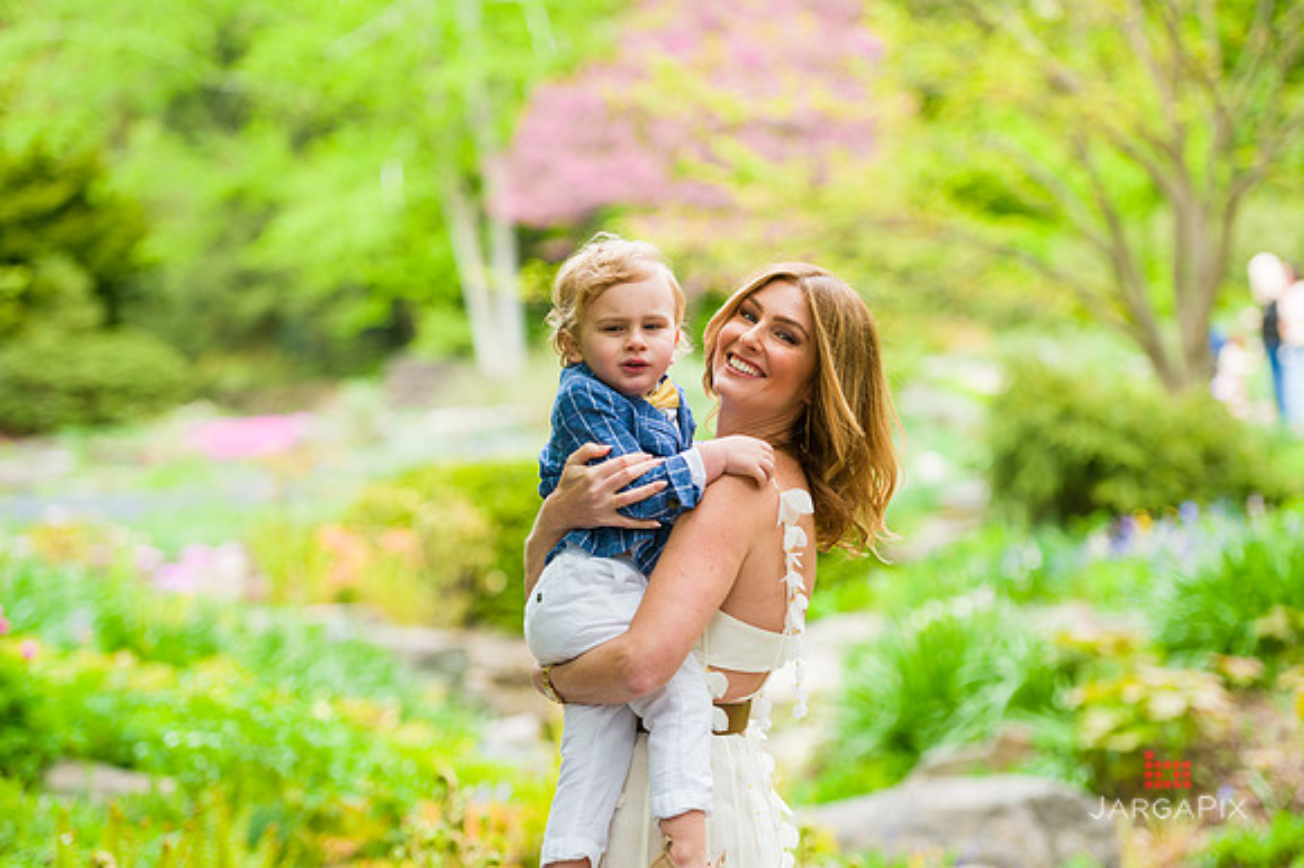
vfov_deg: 12.4
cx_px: 652
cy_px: 434
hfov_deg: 18.6
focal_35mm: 110
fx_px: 3982
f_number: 3.2
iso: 200
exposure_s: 1/320
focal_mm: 110
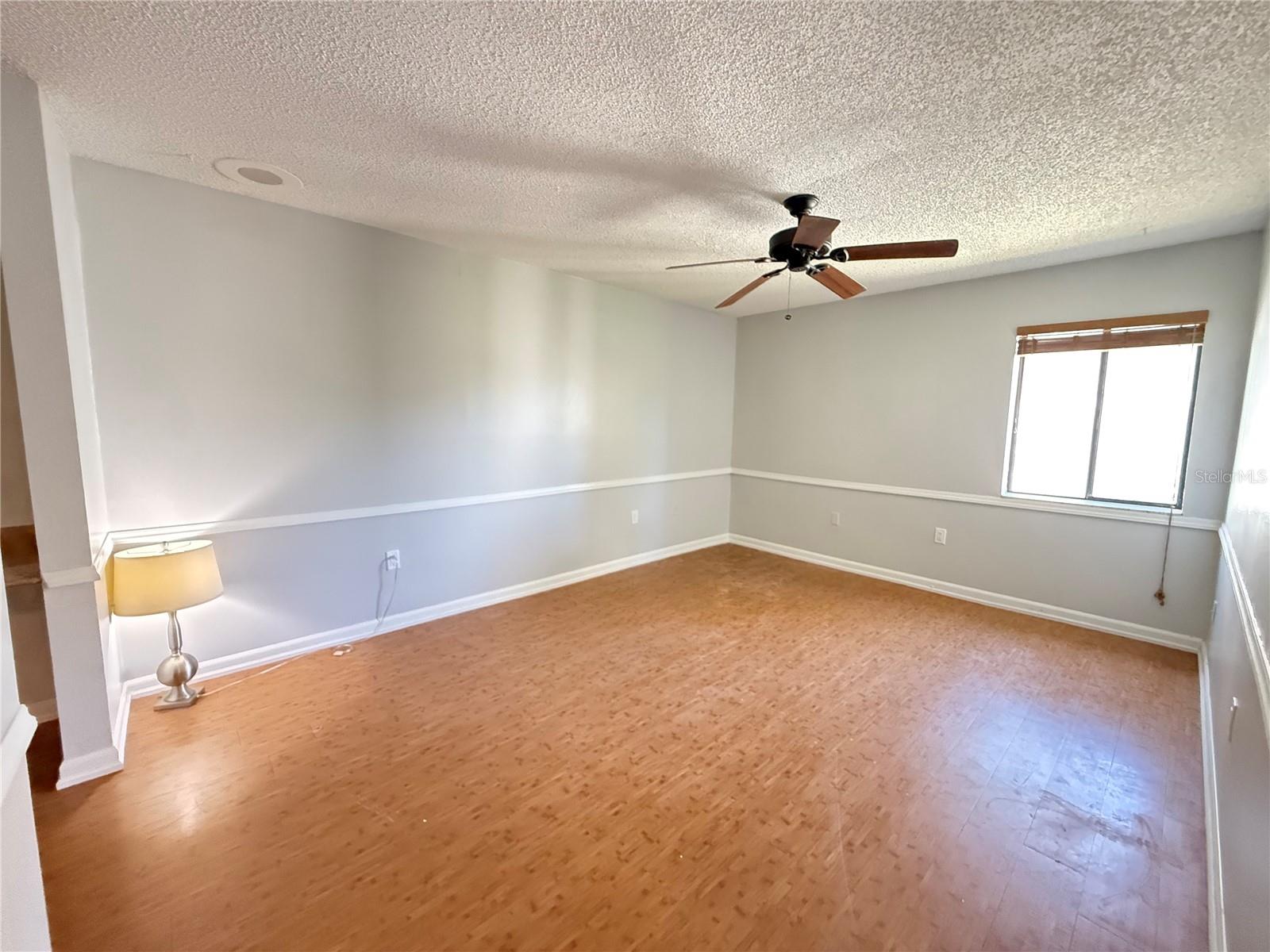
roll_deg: -0.8
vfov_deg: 85.7
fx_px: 514
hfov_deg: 102.1
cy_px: 476
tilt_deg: -6.6
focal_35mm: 14
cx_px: 635
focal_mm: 2.22
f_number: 2.2
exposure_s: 1/60
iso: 1250
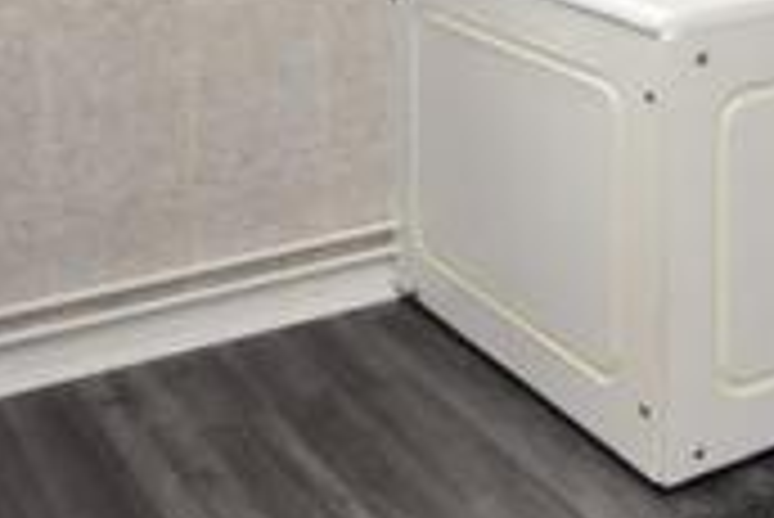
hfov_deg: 31.2
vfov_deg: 18.2
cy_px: -345
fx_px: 1354
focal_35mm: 63
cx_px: 603
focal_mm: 11
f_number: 5
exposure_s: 1/100
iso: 200
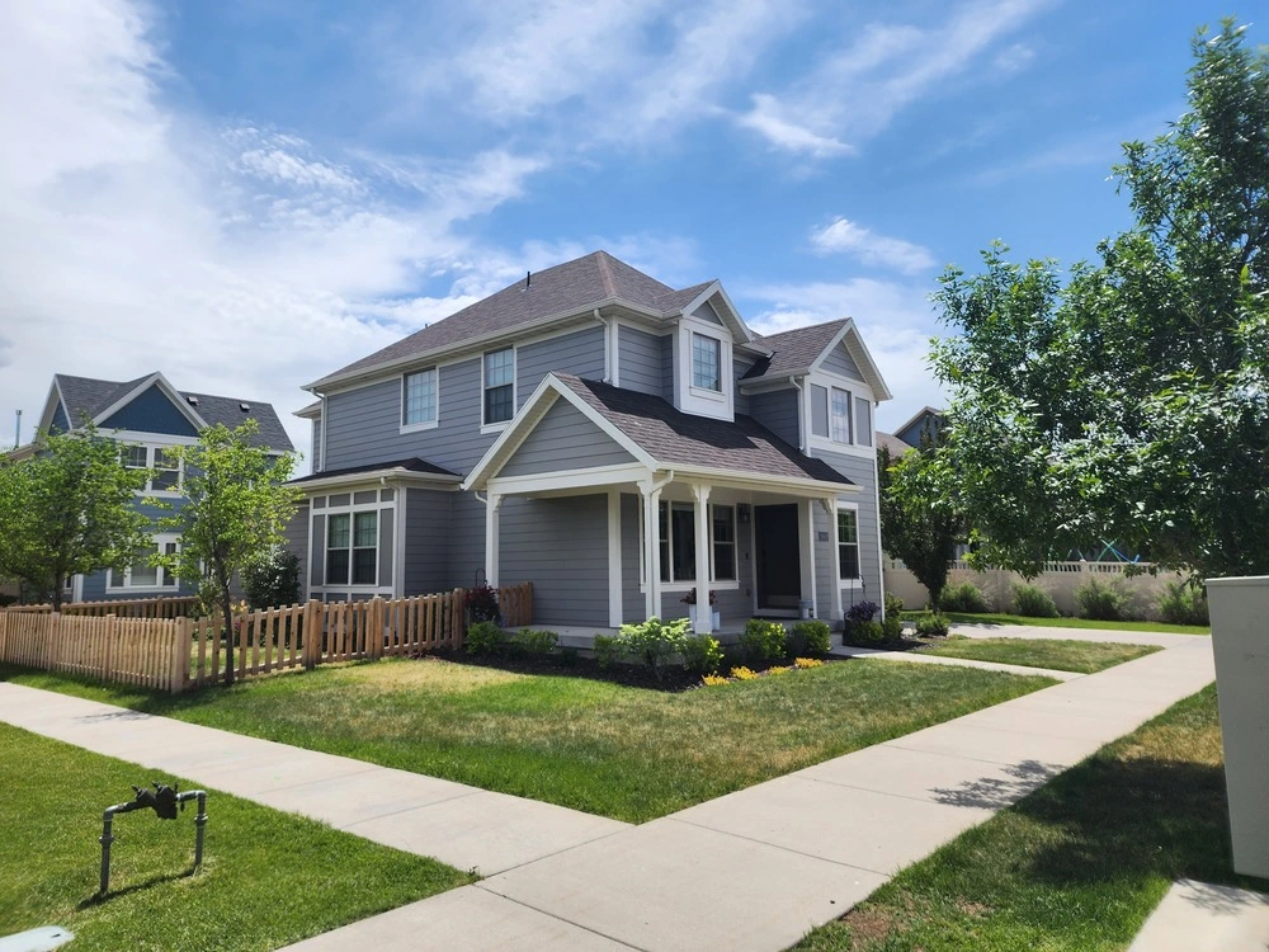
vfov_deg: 58.9
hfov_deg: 73.9
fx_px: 843
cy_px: 476
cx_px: 634
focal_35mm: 23
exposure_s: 1/1978
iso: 12
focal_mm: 6.4
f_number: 1.8
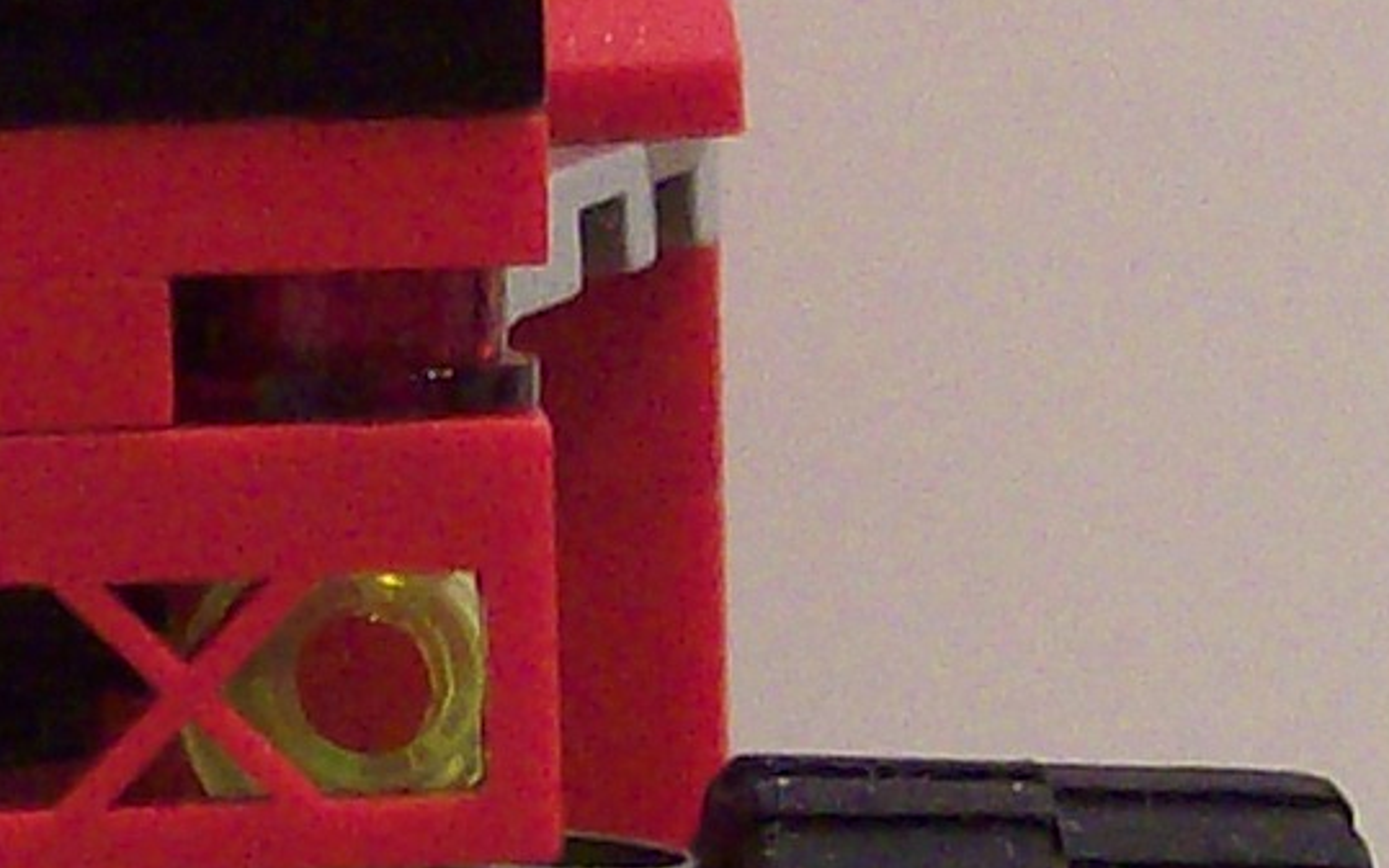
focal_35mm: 272
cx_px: -191
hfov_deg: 7.7
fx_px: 10298
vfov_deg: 4.8
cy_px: 314
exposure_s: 1/8
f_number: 3
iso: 160
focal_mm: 7.6
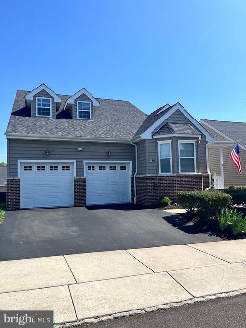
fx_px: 246
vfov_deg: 67.3
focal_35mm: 26
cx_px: 123
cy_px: 164
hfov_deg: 53.0
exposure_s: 1/3745
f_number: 1.6
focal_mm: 5.1
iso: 50
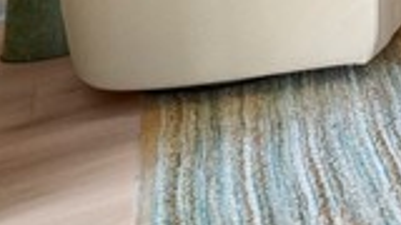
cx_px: 1269
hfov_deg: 10.7
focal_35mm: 85
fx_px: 904
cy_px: -440
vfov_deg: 10.4
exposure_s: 1/13
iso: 2000
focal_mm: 12
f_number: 11
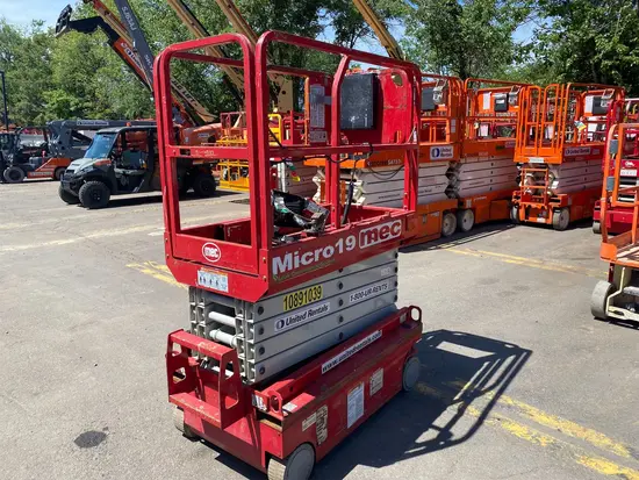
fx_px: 480
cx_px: 320
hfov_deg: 67.3
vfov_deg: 53.1
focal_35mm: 26
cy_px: 240
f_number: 1.8
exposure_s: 1/1808
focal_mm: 4.25
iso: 32
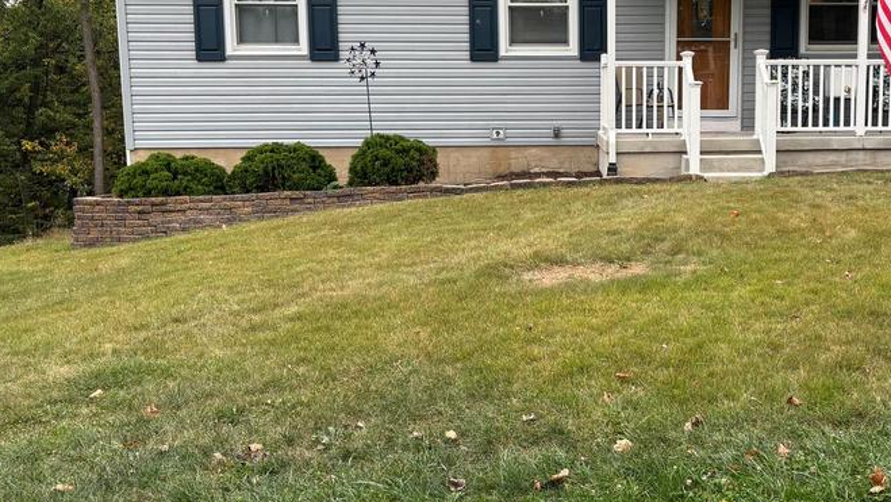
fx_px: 1040
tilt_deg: -3.0
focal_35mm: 44
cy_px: 193
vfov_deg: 27.0
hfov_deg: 45.7
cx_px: 594
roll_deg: -0.5
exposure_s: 1/378
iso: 50
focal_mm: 5.96
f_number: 1.6
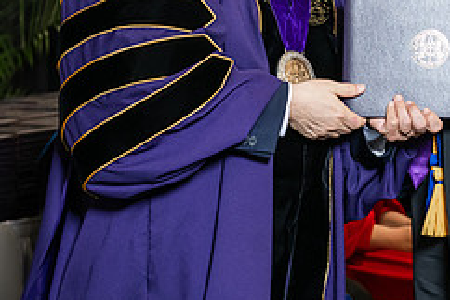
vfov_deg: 8.1
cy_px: -46
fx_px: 2099
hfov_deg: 12.2
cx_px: 390
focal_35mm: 168
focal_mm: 70
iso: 2000
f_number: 5
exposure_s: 1/200
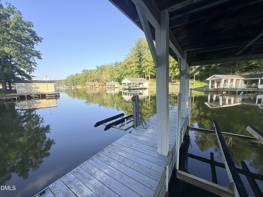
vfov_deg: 85.7
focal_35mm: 14
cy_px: 98
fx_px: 106
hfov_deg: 102.1
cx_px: 132
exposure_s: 1/461
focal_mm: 2.22
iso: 50
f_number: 2.2
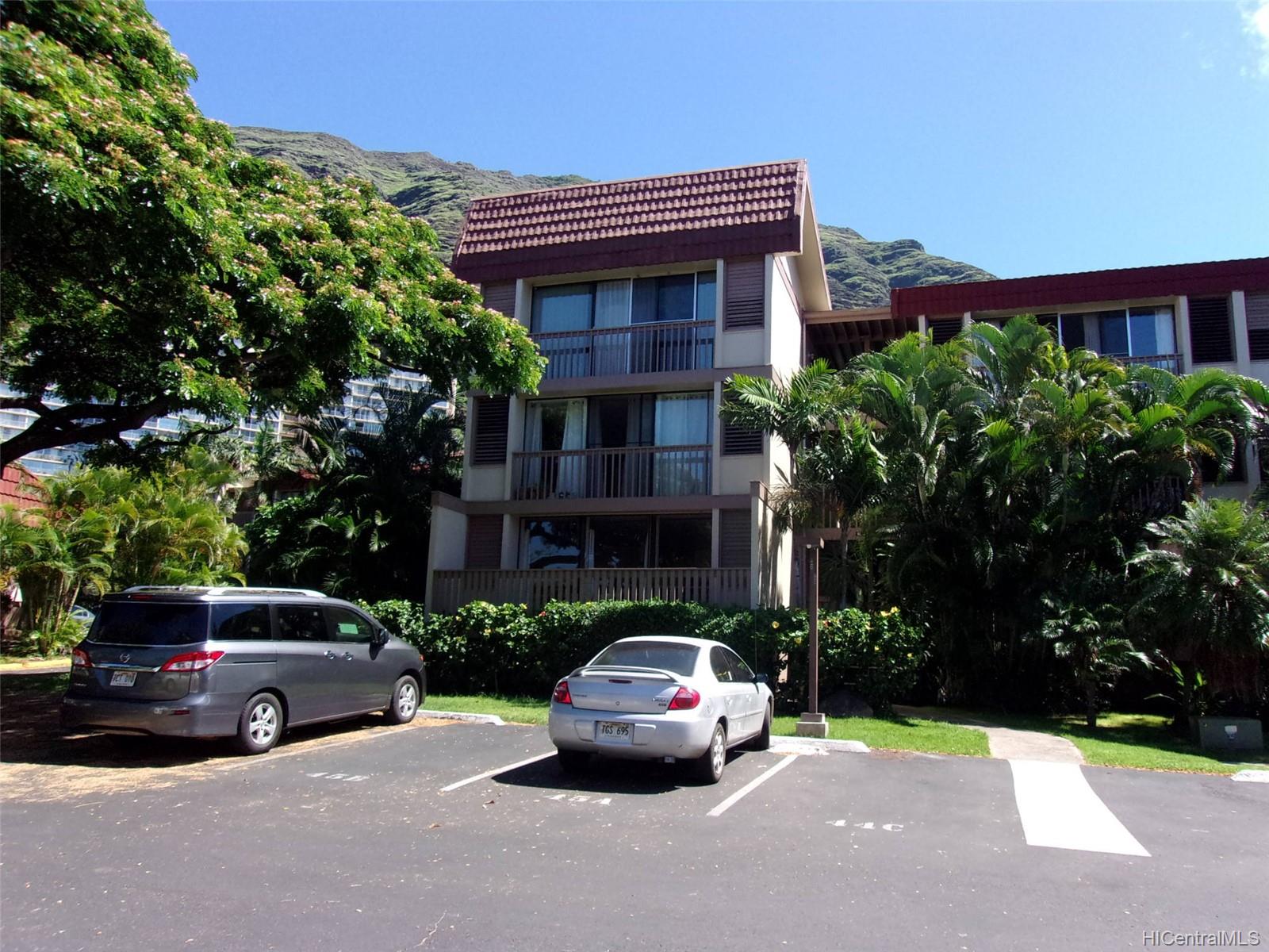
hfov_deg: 65.3
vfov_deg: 51.4
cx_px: 634
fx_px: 990
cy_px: 476
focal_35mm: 27
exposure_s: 1/110
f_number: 10.4
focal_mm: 4.9
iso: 200
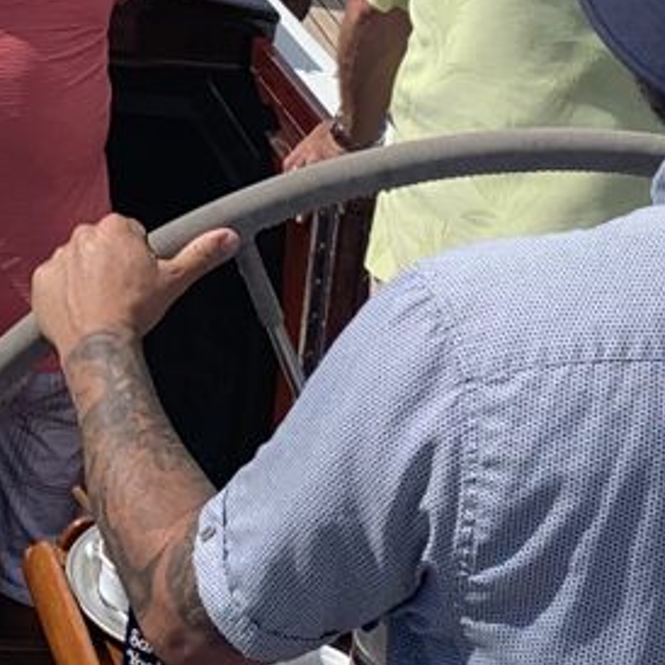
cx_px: -49
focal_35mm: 134
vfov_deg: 12.6
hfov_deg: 12.8
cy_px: -228
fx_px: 2912
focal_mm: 4.25
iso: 25
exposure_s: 1/3650
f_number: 1.8
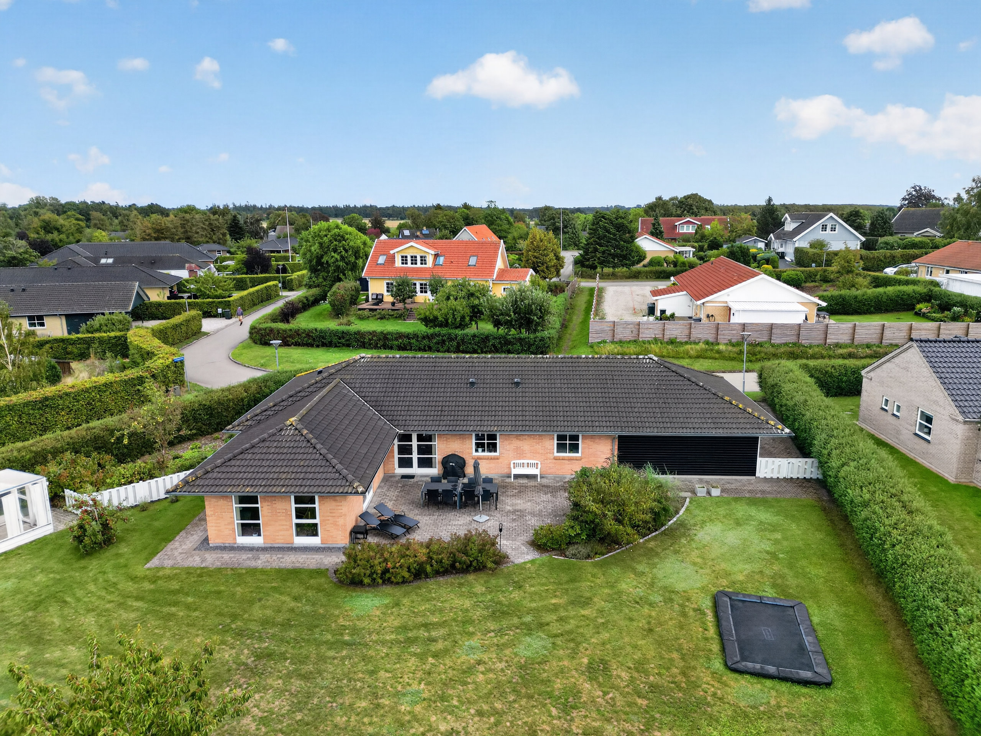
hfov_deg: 71.6
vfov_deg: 56.8
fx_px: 680
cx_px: 490
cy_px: 368
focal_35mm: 24
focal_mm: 6.7
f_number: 1.7
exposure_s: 1/2000
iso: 110
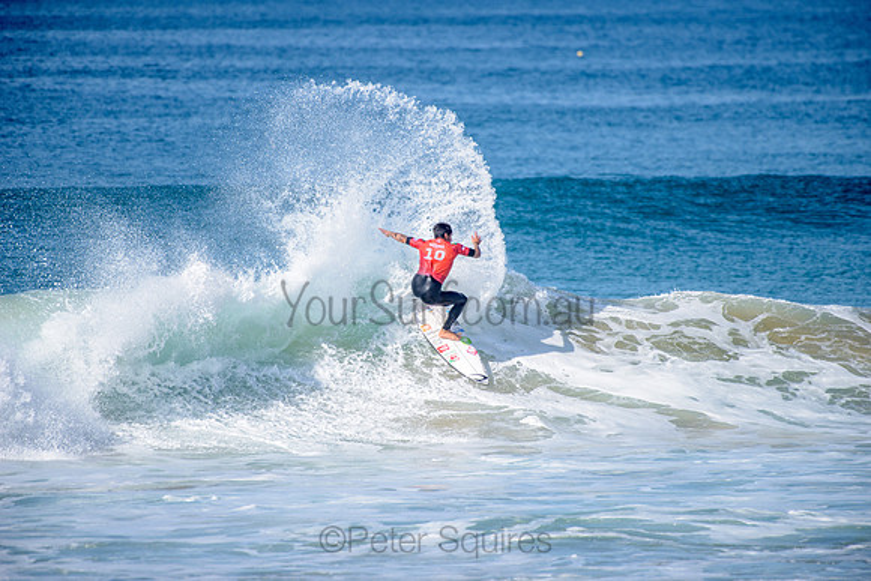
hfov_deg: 4.1
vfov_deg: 2.8
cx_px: 436
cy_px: 290
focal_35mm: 500
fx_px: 12099
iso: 160
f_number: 5.6
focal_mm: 500
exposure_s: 1/2000
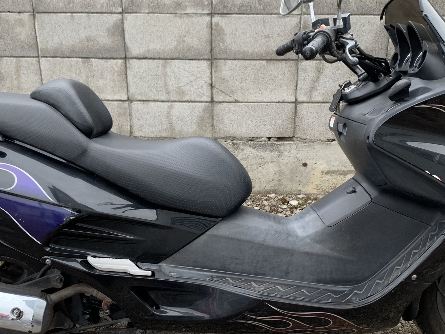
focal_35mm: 47
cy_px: 219
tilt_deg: -27.9
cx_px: 214
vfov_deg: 30.7
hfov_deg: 40.4
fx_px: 604
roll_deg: +1.3
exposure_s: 1/122
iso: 25
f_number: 1.8
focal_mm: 4.25
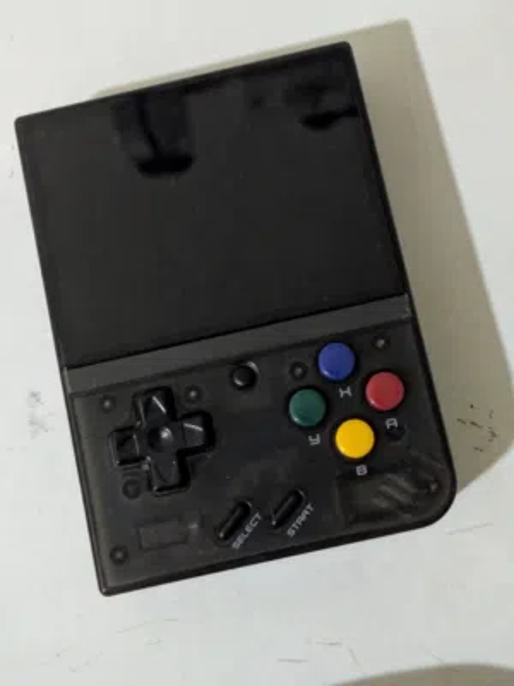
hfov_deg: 29.7
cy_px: 343
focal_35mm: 49
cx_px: 257
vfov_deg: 38.9
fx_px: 970
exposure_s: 1/77.1
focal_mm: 4.53
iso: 2447
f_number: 1.7
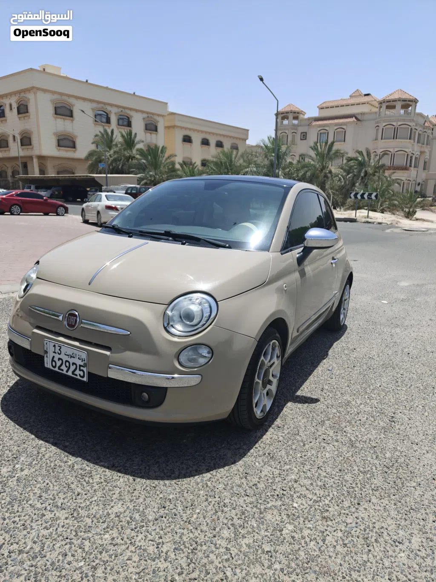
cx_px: 218
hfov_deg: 58.9
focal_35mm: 23
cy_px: 291
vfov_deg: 73.9
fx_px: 386
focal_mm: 8.67
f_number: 1.8
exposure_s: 1/1622
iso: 50
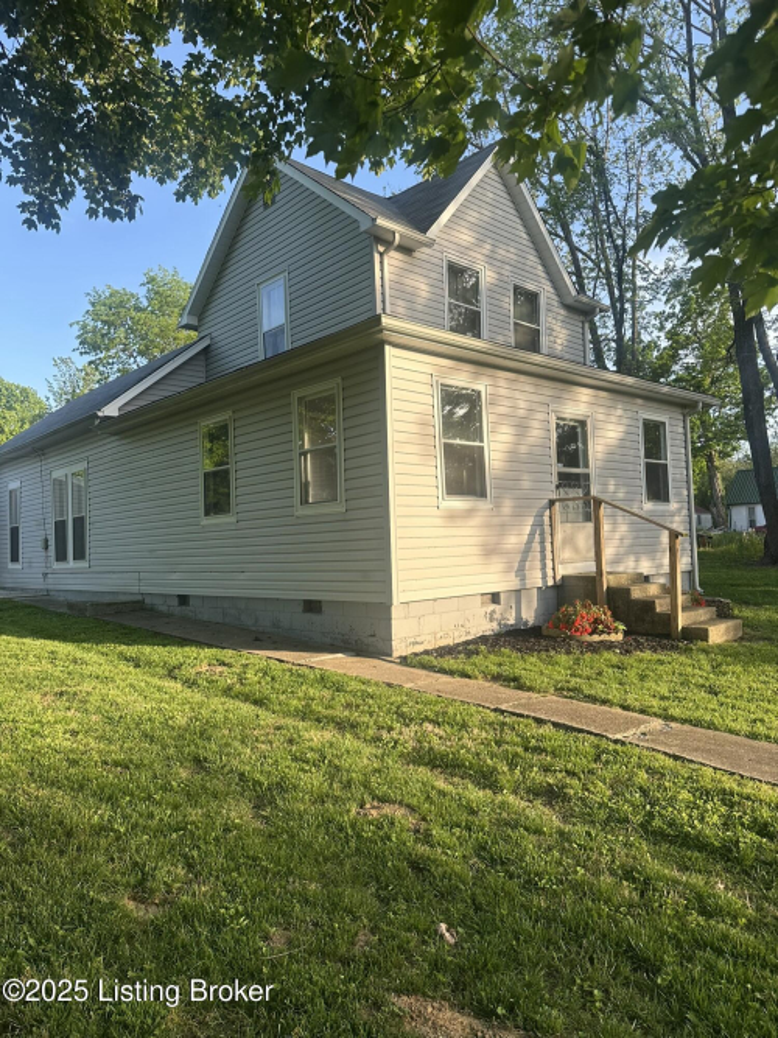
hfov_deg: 56.8
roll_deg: +1.6
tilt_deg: +3.0
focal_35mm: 24
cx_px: 389
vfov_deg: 71.6
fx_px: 719
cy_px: 519
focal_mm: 6.86
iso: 80
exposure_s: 1/762
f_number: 1.78
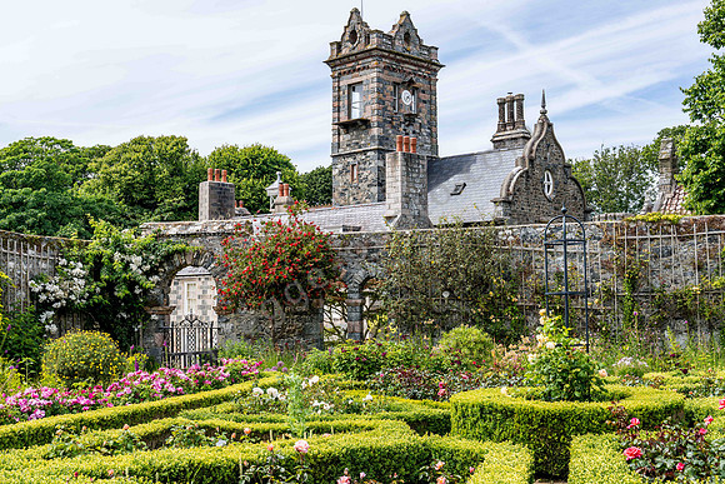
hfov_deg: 44.3
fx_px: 889
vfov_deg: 30.4
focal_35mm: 44
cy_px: 242
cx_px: 362
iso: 250
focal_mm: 40
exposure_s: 1/320
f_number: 8
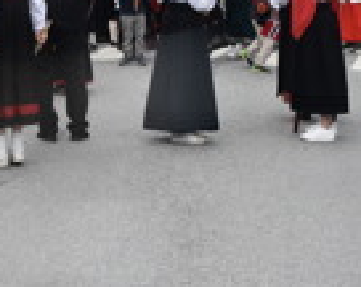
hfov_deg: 14.4
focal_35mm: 133
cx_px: 45
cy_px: 20
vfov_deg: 11.5
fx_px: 1417
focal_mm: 32
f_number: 8
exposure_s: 1/250
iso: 800
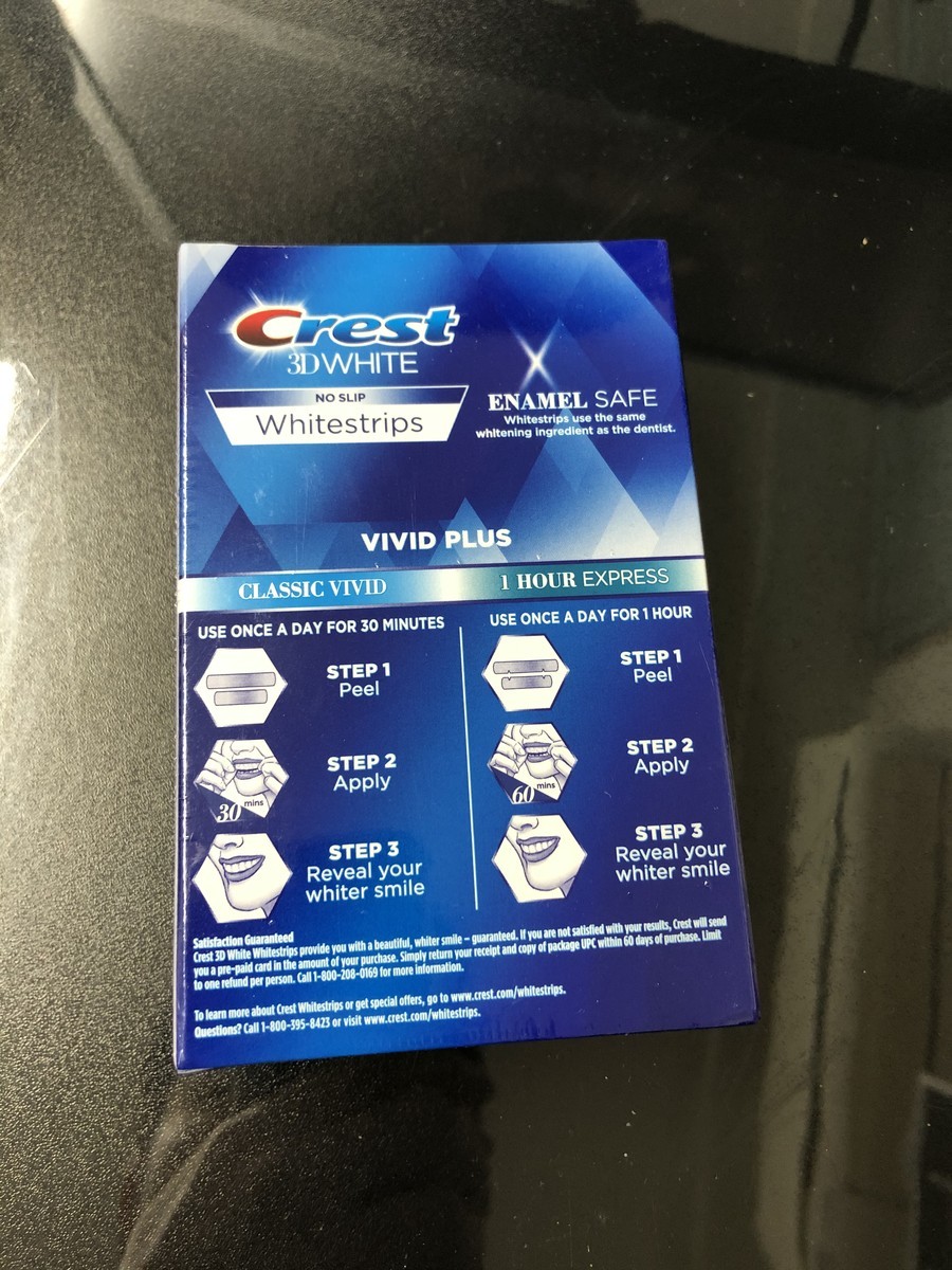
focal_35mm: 28
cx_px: 476
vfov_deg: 63.4
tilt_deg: -75.1
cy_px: 635
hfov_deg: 49.7
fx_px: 1027
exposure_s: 1/15
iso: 50
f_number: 1.8
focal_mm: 3.99
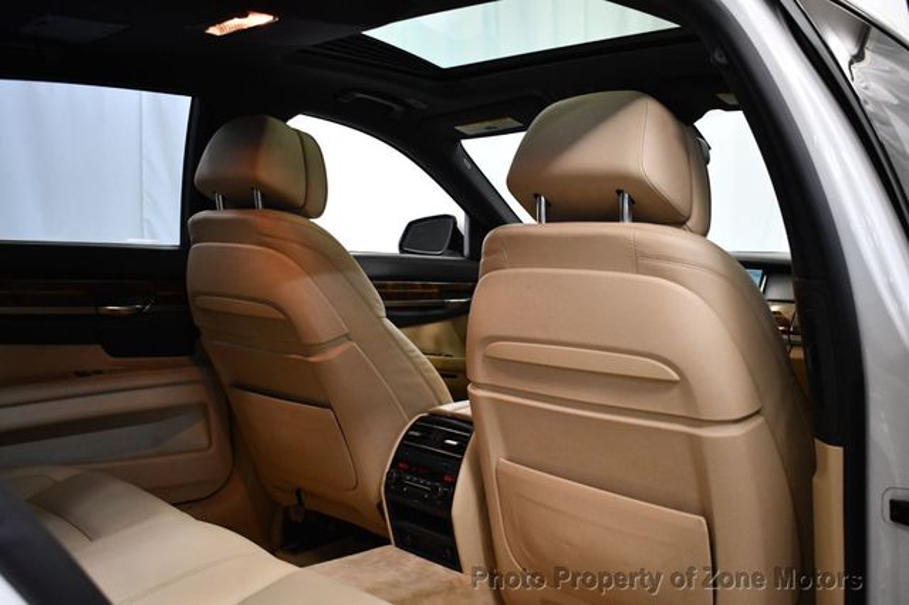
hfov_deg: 53.2
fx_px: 908
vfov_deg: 36.8
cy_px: 302
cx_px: 454
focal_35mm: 36
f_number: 4
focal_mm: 24
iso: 2000
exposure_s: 1/125
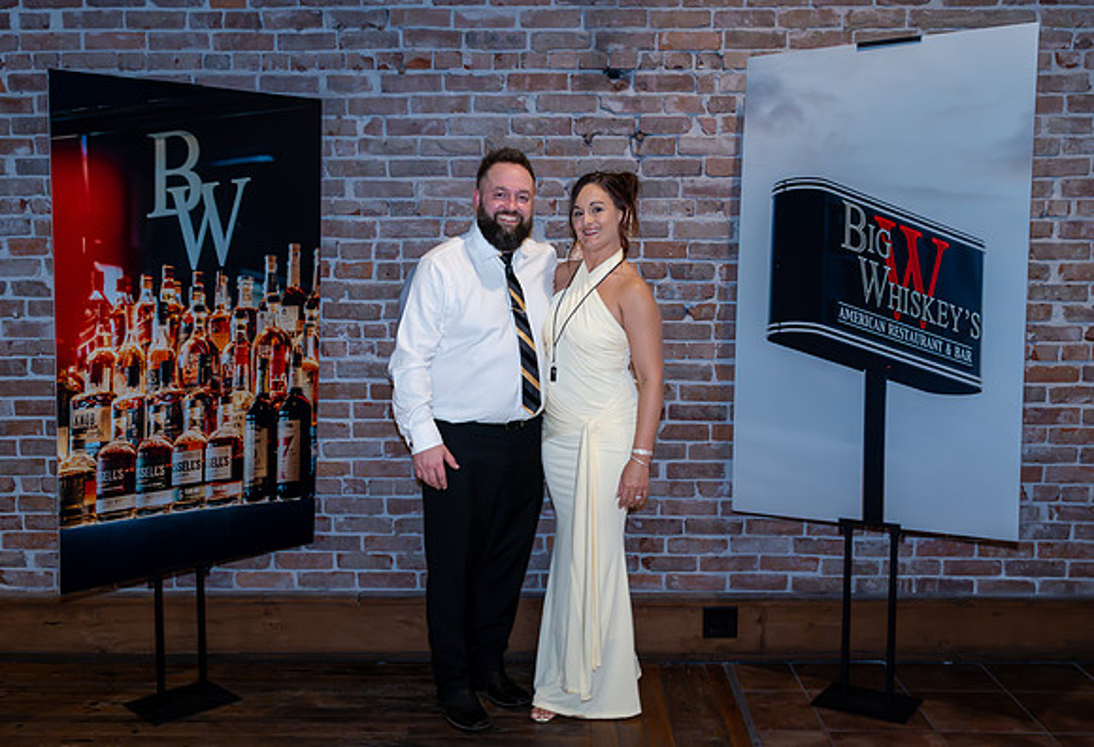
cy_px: 395
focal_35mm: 38
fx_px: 1153
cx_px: 536
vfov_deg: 35.9
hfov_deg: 50.8
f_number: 4
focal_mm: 35
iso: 6400
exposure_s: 1/250
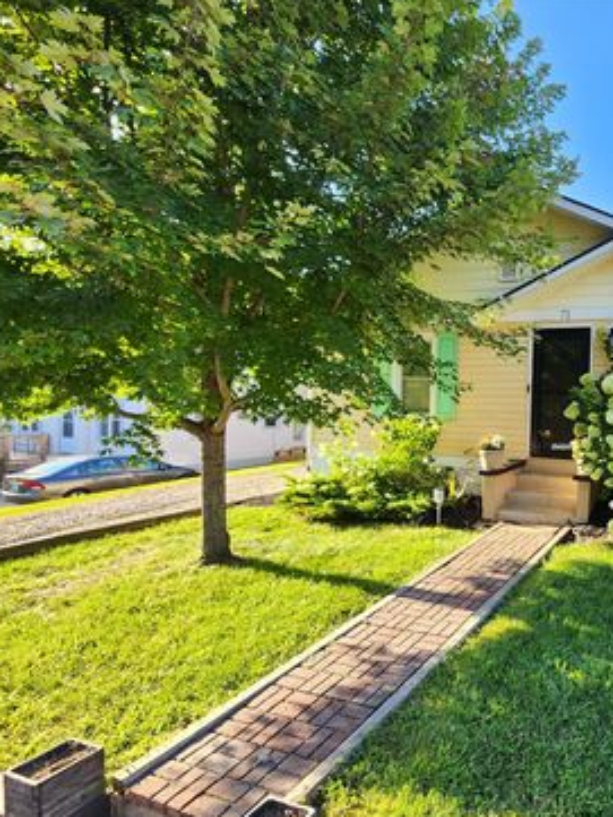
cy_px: 415
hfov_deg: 61.5
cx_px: 541
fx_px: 425
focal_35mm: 18
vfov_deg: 87.7
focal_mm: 2.2
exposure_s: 1/162
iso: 50
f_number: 2.2
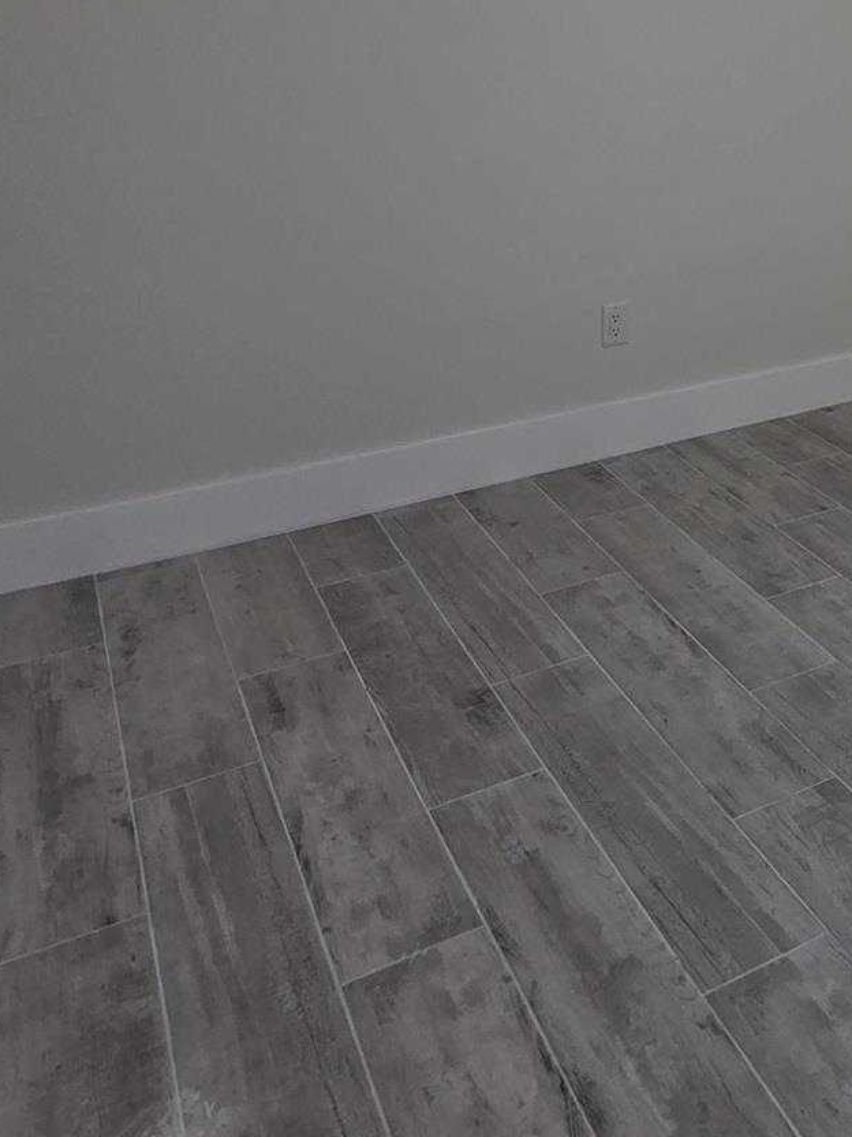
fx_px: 1181
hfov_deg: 35.2
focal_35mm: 36
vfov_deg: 44.6
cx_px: 888
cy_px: 33
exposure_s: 1/538
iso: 50
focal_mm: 2.2
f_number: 2.2
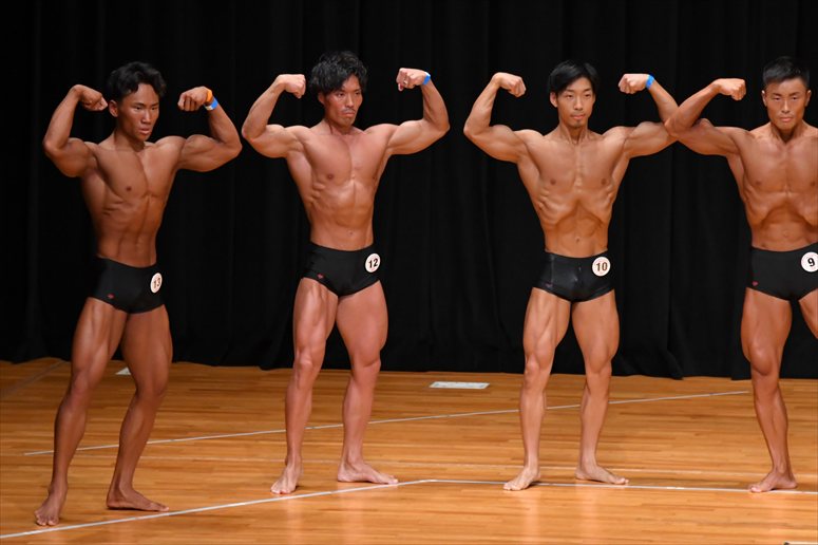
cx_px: 409
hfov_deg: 7.6
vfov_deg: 5.1
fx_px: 6132
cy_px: 272
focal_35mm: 270
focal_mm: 180
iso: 4000
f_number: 5.6
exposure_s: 1/400
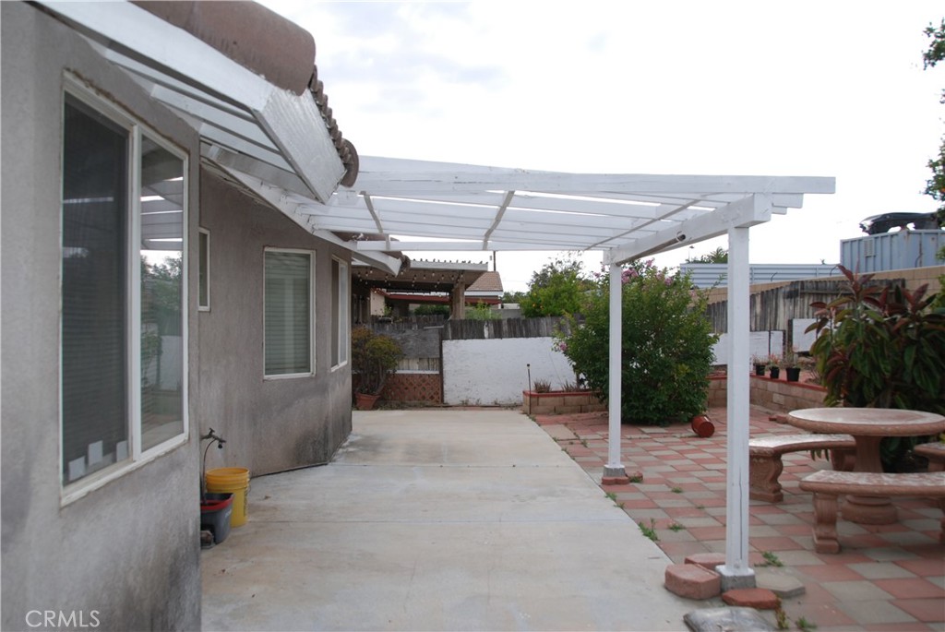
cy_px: 316
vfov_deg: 43.7
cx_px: 472
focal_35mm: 30
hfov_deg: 61.9
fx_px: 788
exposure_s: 1/200
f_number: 6.3
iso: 100
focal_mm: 20
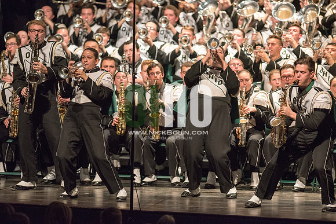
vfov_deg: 4.6
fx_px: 2801
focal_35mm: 300
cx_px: 168
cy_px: 112
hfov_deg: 6.9
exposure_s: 1/500
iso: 4000
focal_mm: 300
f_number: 2.8
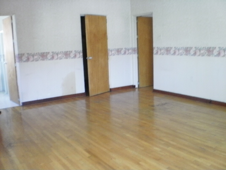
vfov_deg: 37.7
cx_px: 113
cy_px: 85
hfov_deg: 49.0
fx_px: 248
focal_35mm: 38
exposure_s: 1/10
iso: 200
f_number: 3.1
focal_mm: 6.3
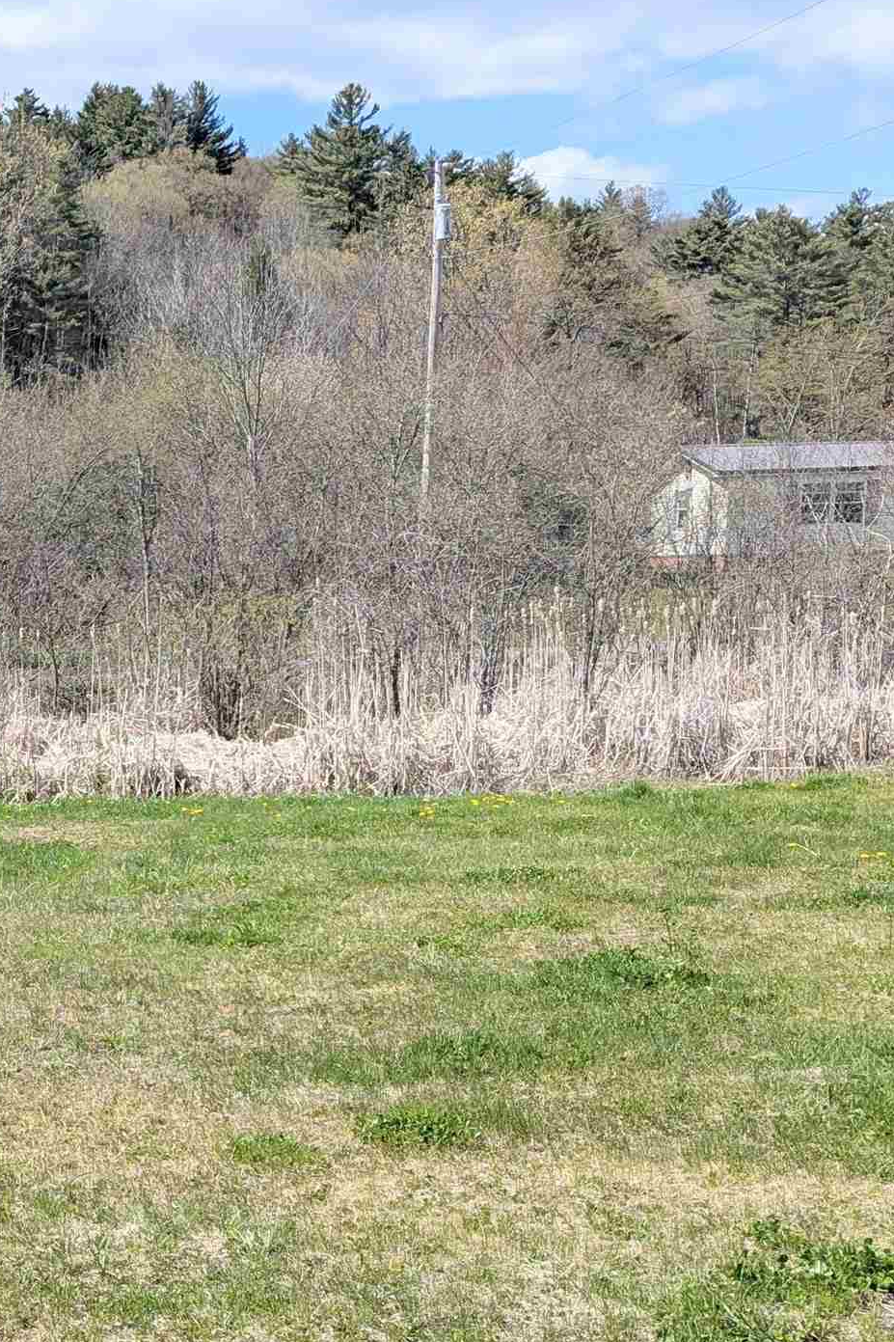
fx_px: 2049
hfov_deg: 22.8
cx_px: -157
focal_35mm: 55
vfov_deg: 36.1
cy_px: 820
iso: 45
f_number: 1.85
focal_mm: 6.81
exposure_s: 1/2513
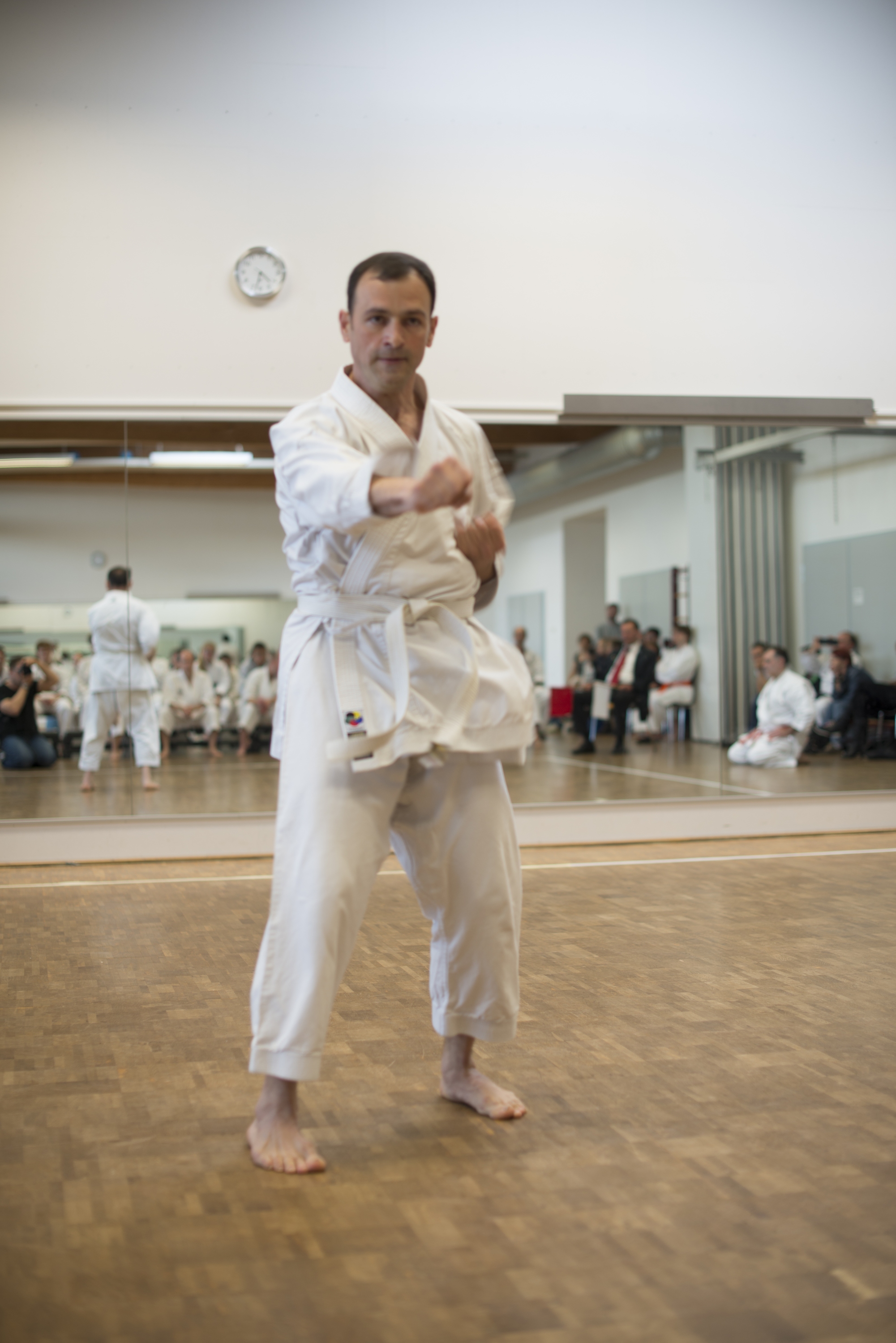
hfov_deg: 27.0
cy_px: 672
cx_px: 448
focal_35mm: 50
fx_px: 1865
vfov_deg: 39.6
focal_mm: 50
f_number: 2.2
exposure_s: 1/50
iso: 100
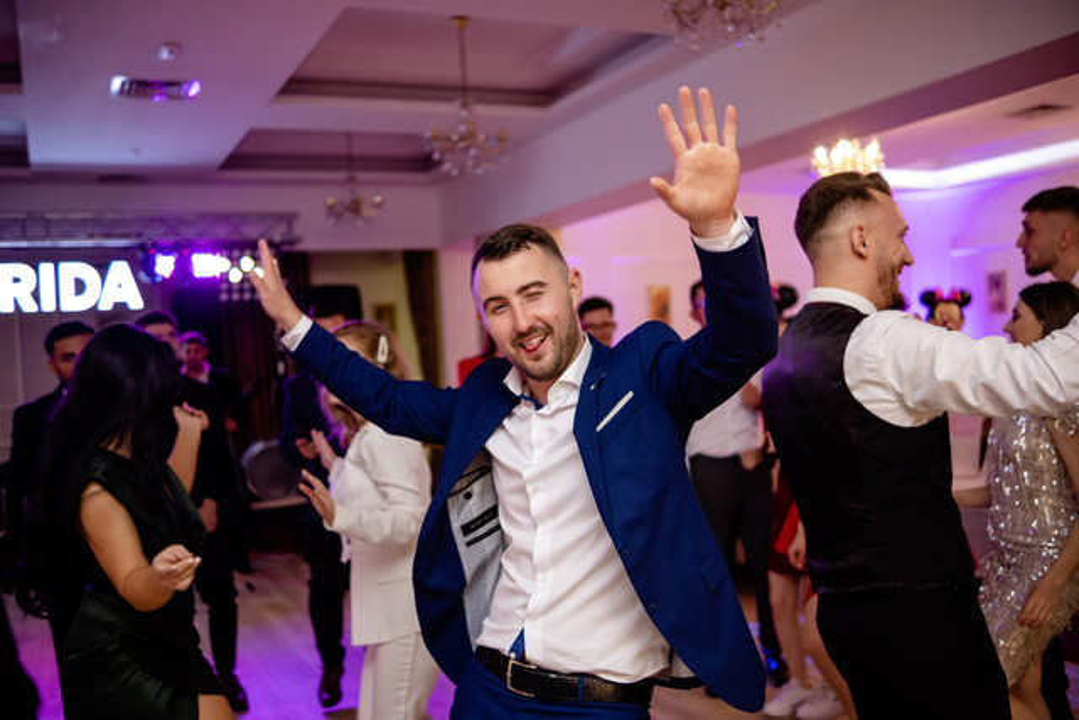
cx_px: 540
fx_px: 1049
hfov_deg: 54.4
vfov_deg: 37.9
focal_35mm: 35
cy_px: 360
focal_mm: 23
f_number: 1.4
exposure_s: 1/200
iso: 640
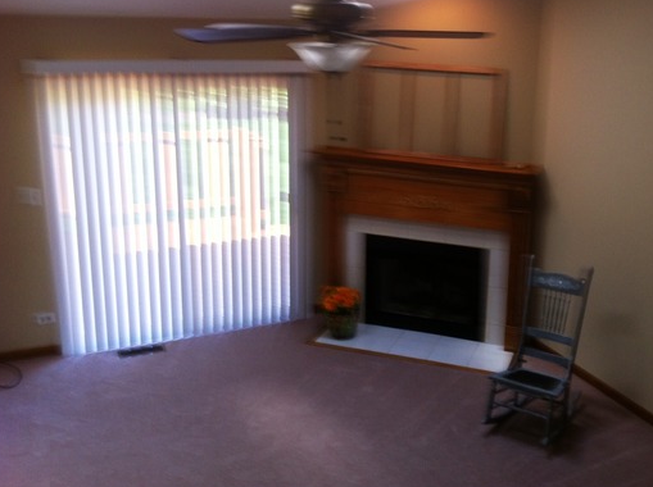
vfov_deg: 32.7
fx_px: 829
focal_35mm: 44
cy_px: 192
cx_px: 399
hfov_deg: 42.8
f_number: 2.8
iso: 80
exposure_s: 1/17
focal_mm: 3.85
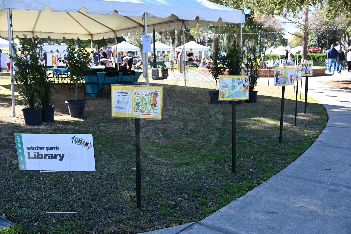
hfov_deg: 54.4
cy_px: 117
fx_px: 341
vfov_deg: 37.9
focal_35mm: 35
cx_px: 176
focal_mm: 35
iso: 200
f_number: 4.5
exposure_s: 1/250
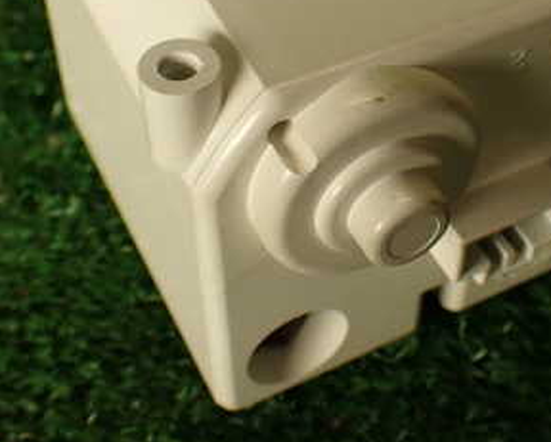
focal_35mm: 65
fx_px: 1061
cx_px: 358
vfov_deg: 23.2
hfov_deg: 29.0
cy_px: 82
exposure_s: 1/80
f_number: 3.2
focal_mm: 5.79
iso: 100
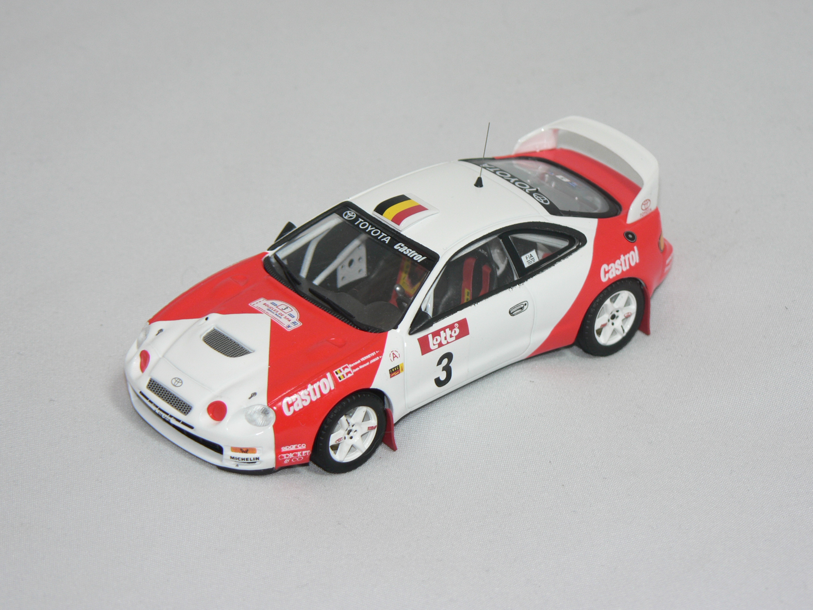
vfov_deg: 10.3
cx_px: 406
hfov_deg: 13.7
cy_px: 305
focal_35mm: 144
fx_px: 3382
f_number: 3.2
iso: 80
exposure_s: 1/60
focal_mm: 24.1
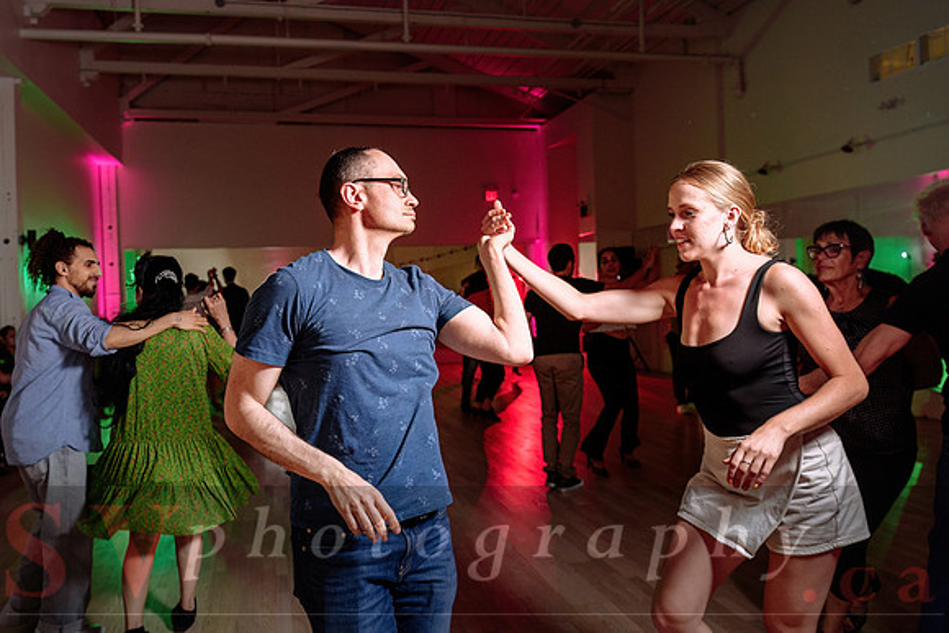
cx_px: 440
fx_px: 783
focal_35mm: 30
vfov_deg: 44.0
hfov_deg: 62.4
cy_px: 305
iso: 800
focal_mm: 27
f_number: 3.5
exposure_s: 1/125
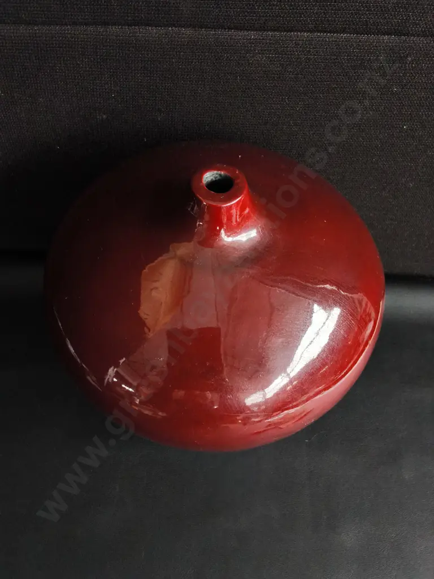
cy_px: 290
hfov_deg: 51.4
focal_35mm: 27
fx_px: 451
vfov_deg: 65.3
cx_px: 217
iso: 160
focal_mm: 2.87
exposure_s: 1/120
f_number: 2
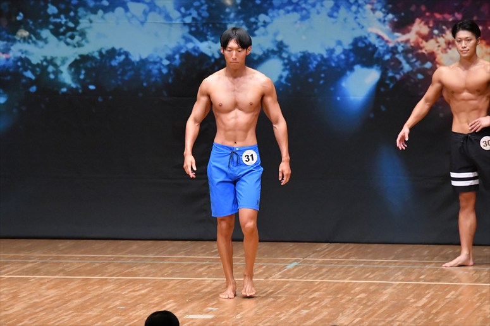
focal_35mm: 270
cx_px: 245
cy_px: 163
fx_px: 3673
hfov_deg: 7.6
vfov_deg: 5.1
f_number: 5.6
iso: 8000
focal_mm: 180
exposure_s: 1/400
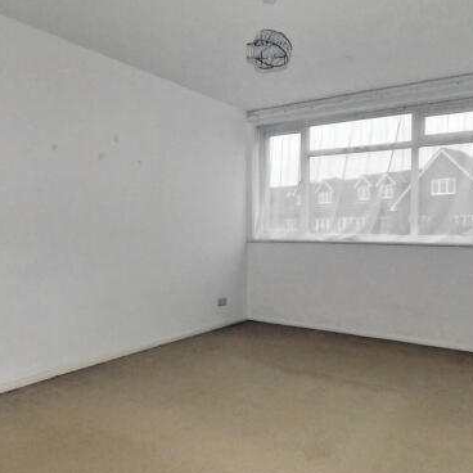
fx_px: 433
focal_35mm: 28
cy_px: 236
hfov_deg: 57.3
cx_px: 227
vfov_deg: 57.3
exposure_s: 1/60
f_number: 2.8
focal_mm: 3.6
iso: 500
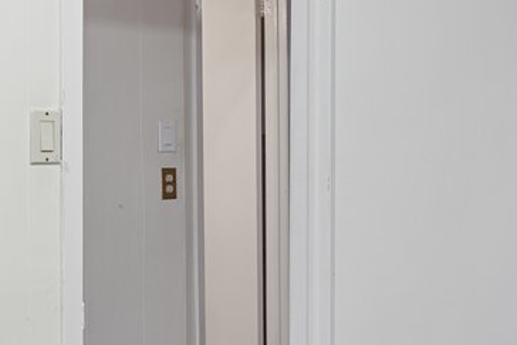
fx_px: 1293
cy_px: 188
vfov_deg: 15.2
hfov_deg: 18.7
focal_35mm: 90
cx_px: 864
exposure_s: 1/1.25
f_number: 8
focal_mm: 16
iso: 100
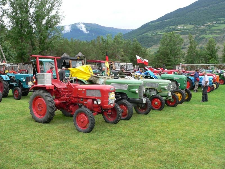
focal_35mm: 36
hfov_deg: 51.4
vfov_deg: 39.7
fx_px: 234
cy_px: 84
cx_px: 112
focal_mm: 6
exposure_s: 1/250
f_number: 4
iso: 80
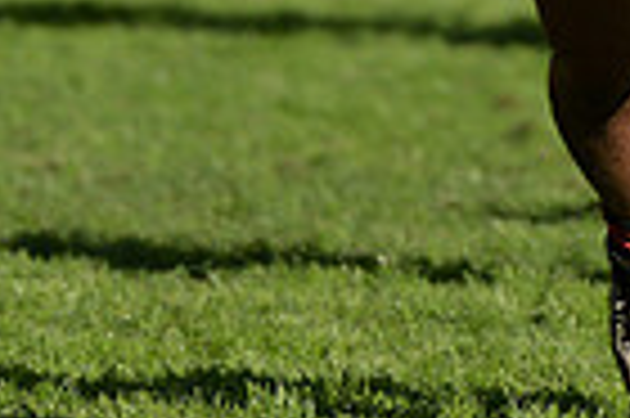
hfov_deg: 1.8
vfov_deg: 1.2
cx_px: 904
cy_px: -402
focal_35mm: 1122
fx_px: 19612
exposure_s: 1/2000
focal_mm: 270
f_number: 4
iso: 500
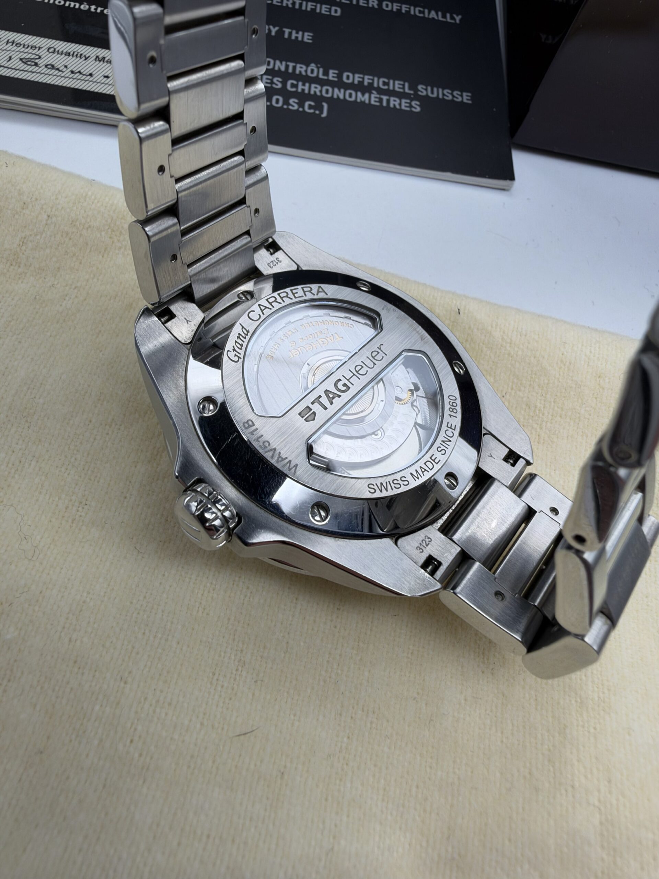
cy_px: 440
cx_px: 330
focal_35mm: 25
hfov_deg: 54.9
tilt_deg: -61.3
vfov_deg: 69.4
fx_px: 635
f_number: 2.2
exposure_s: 1/150
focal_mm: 2.22
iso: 32
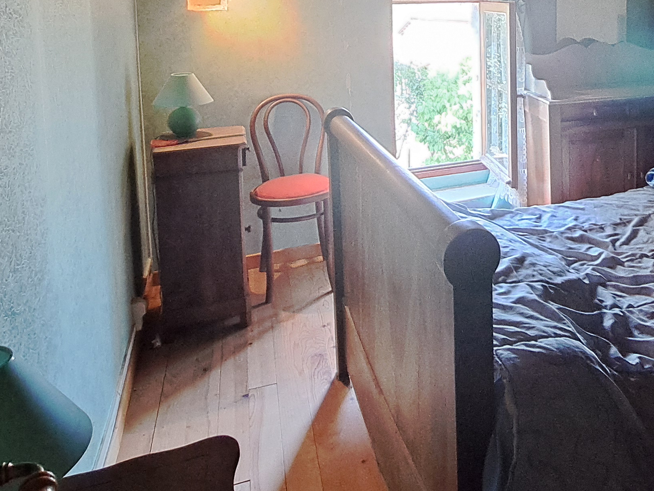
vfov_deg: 40.9
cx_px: 545
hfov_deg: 52.2
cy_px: 52
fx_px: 605
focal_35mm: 32
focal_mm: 1.74
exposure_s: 1/33
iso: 200
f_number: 2.2
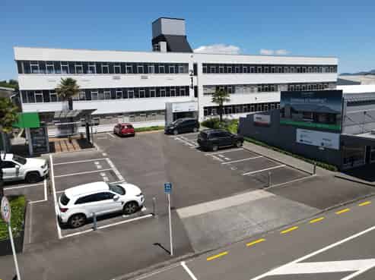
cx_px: 188
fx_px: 260
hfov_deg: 71.6
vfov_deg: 56.8
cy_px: 140
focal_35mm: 24
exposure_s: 1/1000
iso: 110
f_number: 2.8
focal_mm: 4.5
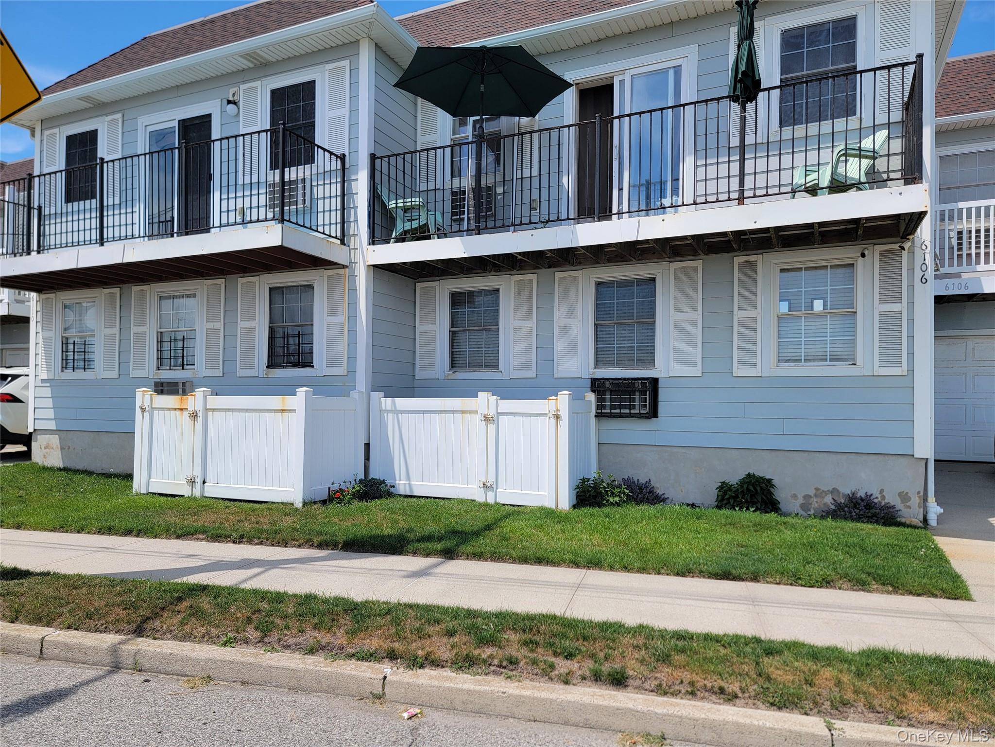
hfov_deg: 71.6
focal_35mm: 24
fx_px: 690
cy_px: 374
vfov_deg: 56.8
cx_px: 498
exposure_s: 1/820
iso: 16
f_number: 1.8
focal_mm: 6.7
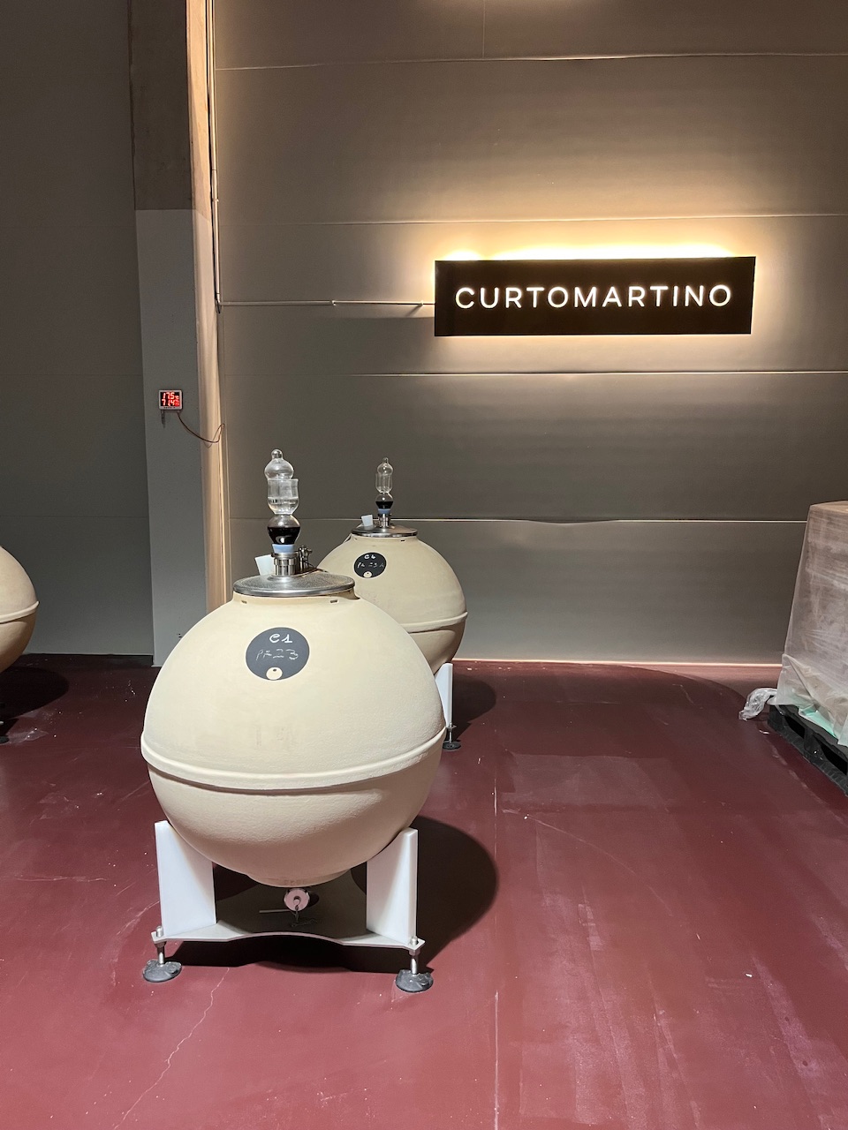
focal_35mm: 26
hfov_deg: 53.1
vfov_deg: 67.3
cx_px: 424
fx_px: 849
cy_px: 565
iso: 320
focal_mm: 5.1
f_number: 1.6
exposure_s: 1/50
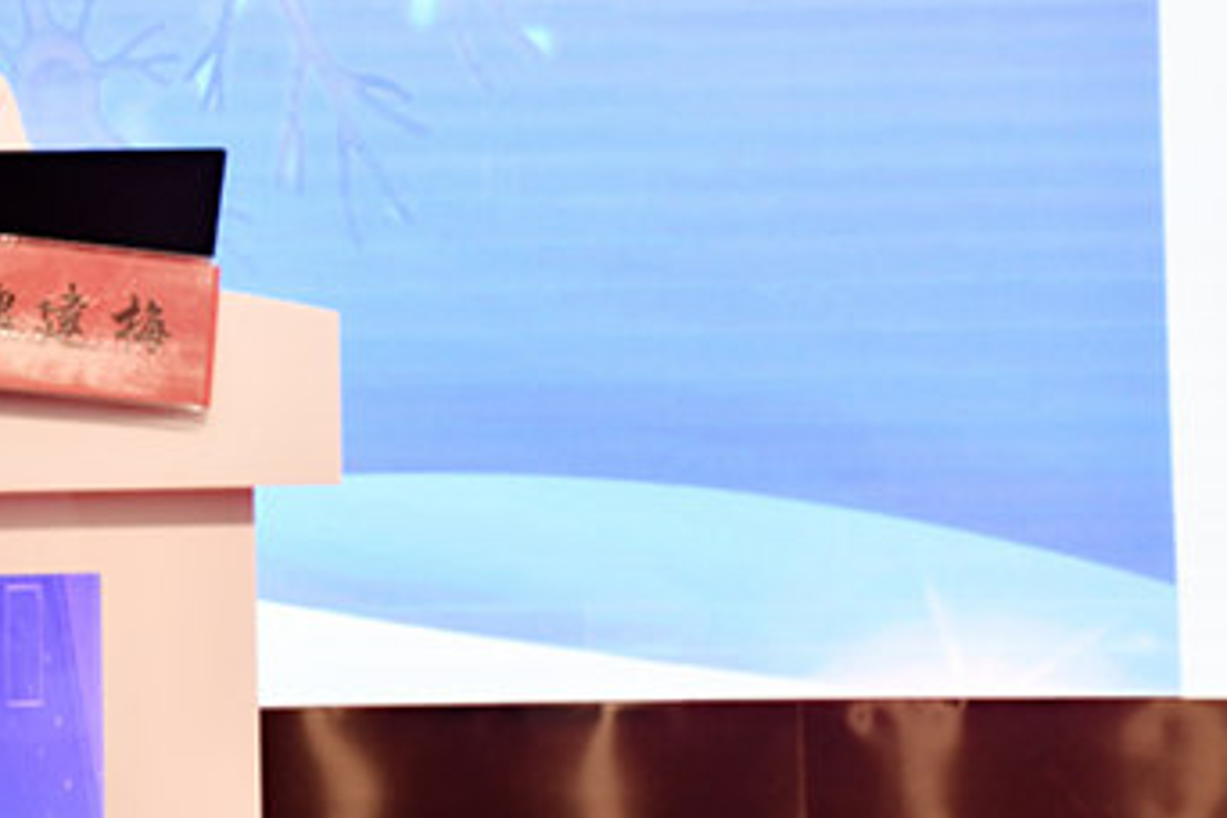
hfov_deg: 15.8
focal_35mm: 129
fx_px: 4396
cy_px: 57
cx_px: 215
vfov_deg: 10.6
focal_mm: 42
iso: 800
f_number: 4.5
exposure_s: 1/160
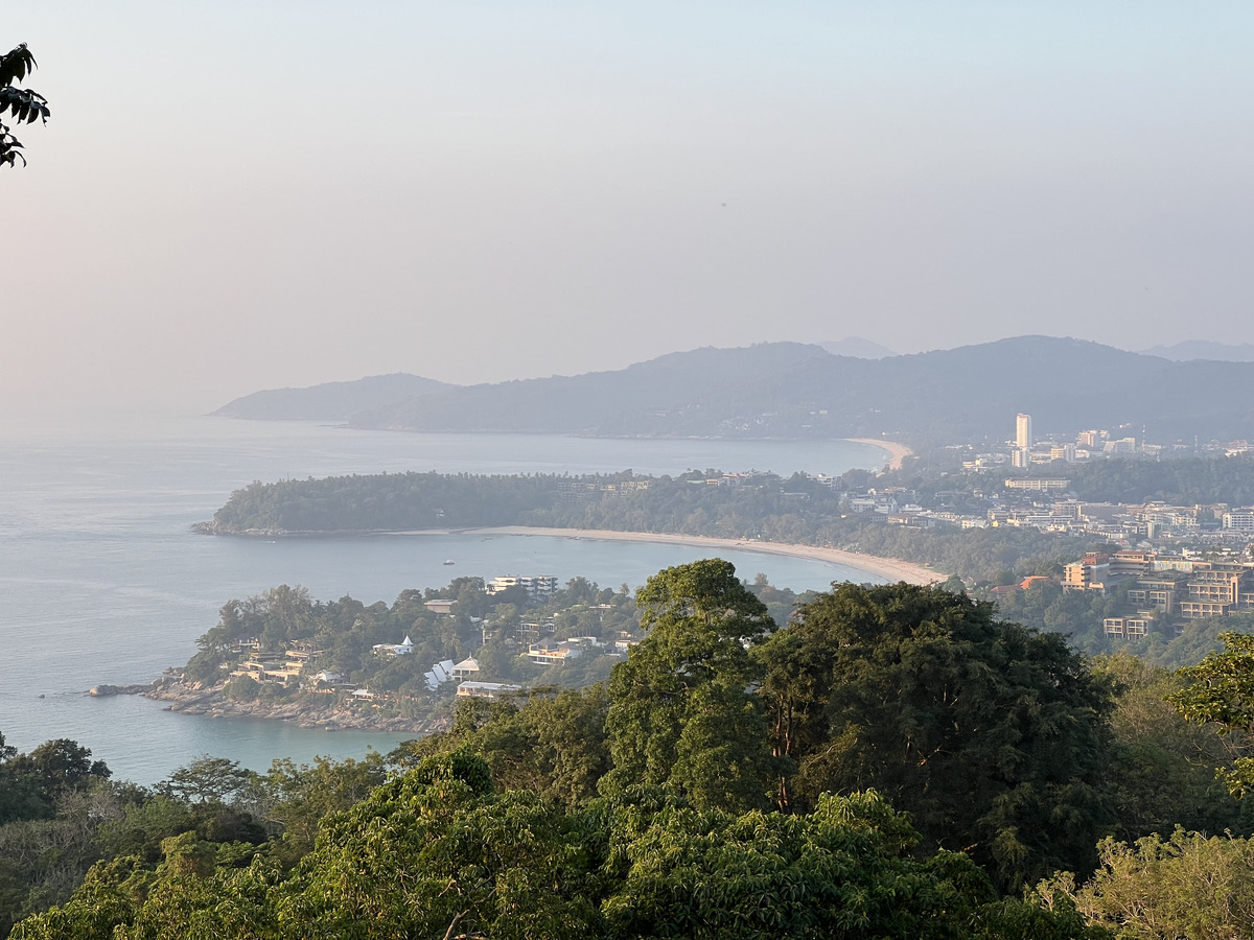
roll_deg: +0.0
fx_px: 2789
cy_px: 470
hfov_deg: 25.3
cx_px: 627
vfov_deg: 19.1
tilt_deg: -1.7
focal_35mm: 77
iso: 32
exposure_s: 1/185
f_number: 2.8
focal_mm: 9
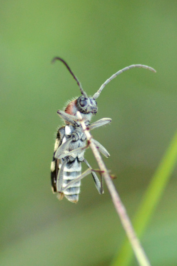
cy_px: 133
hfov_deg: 9.1
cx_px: 88
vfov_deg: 13.7
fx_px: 1107
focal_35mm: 150
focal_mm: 100
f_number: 6.3
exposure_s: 1/400
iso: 800
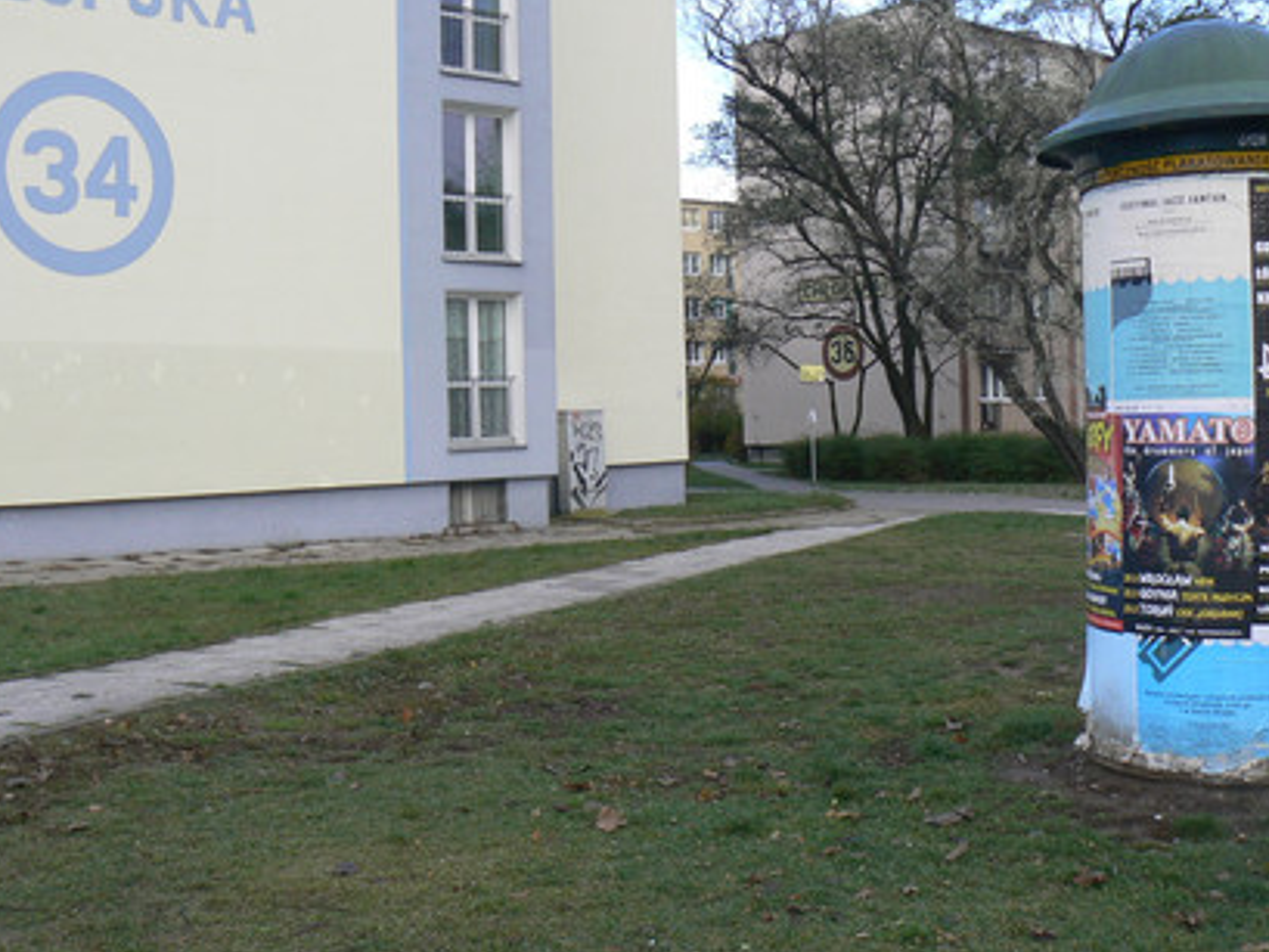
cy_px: 377
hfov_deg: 42.9
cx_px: 633
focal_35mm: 44
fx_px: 1613
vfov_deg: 32.8
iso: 80
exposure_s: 1/125
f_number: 5
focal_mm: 6
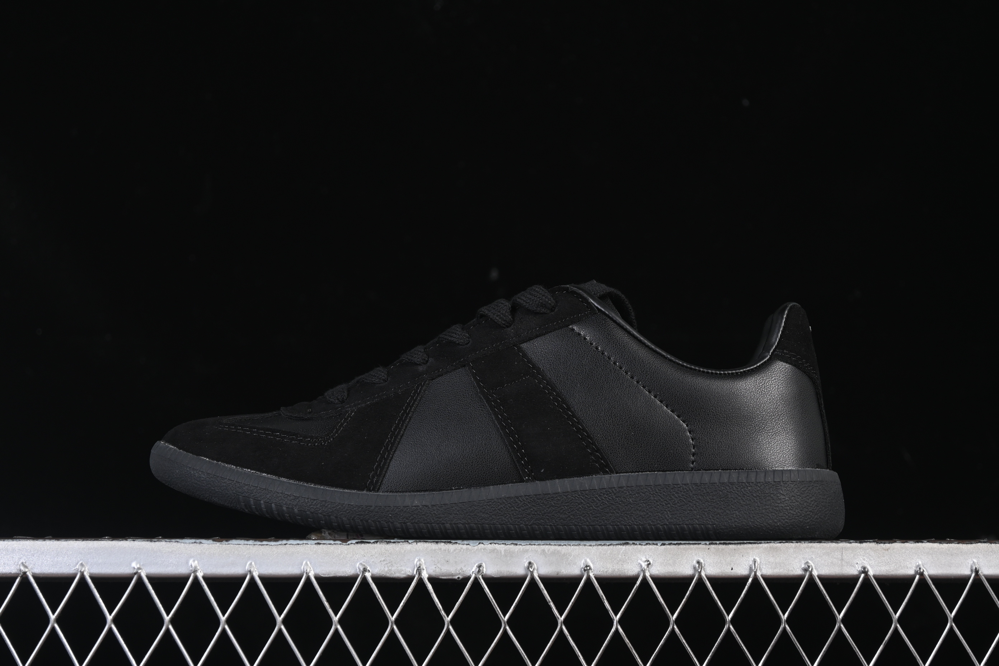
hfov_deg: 27.0
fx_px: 2081
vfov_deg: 18.2
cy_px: 333
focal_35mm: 75
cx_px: 500
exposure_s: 1/50
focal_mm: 50
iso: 160
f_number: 6.3
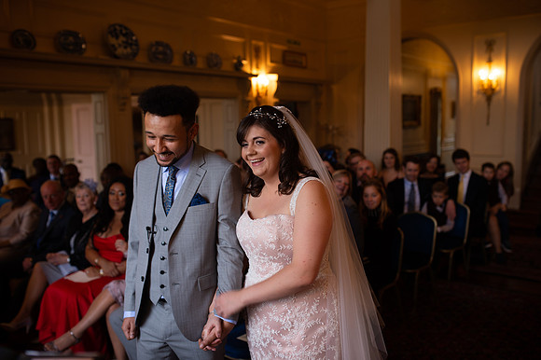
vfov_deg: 37.8
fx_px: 526
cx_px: 270
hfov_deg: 54.5
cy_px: 180
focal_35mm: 35
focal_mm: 35
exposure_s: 1/100
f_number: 2.5
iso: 200
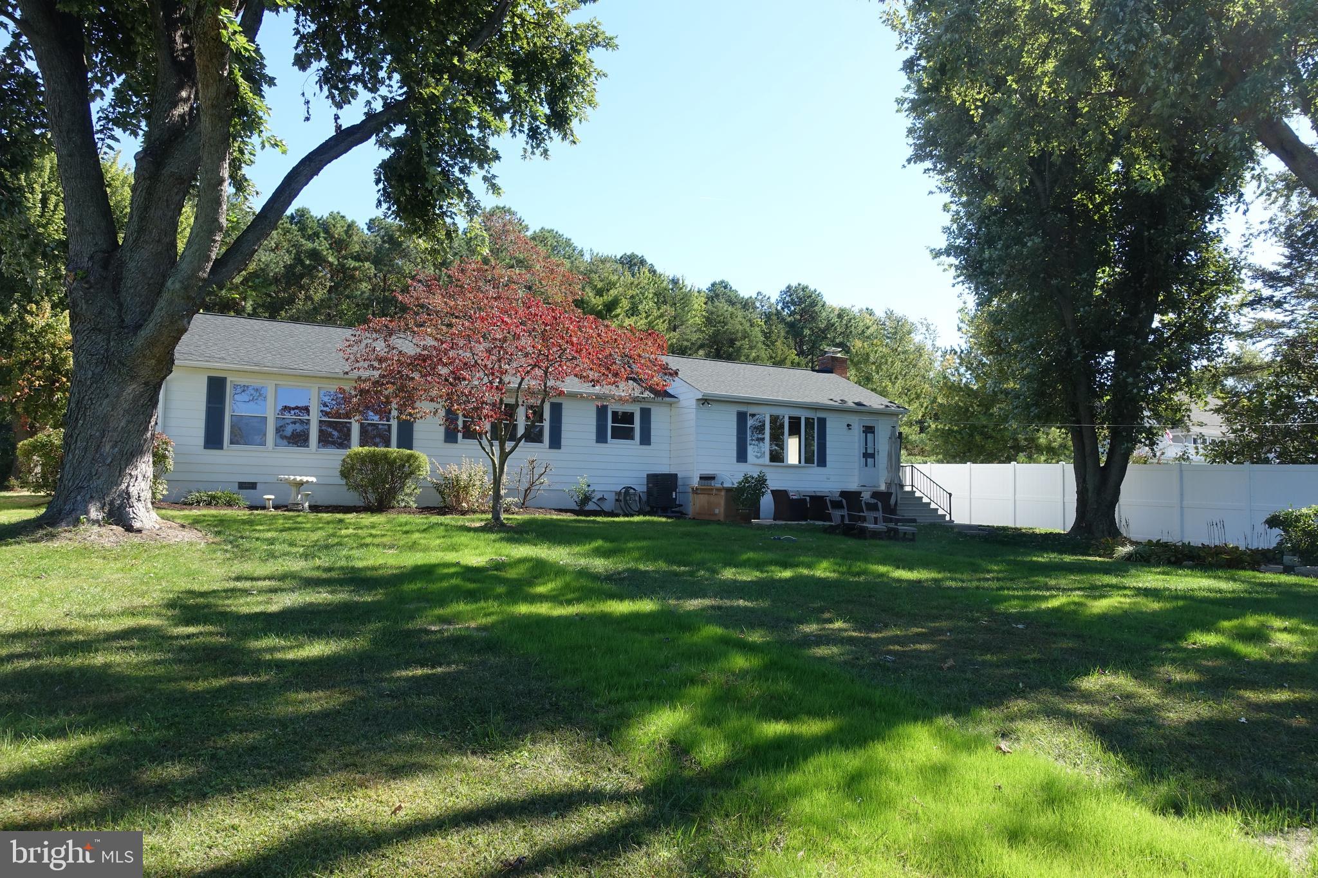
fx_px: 879
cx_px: 659
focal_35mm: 24
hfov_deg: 73.7
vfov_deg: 53.1
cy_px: 439
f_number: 5.6
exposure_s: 1/160
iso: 125
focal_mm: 8.8
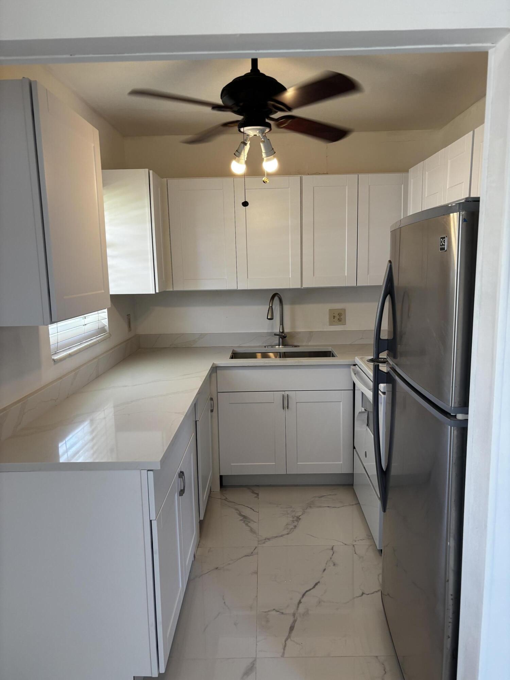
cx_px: 255
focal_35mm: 26
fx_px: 511
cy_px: 340
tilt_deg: -9.8
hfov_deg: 53.1
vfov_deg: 67.3
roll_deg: +0.7
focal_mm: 5.96
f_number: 1.6
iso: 100
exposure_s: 1/120
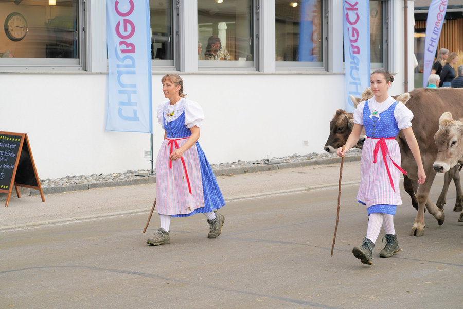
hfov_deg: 23.9
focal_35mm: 85
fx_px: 1093
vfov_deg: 16.1
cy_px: 154
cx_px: 232
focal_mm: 85
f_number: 5.6
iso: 640
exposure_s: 1/1000
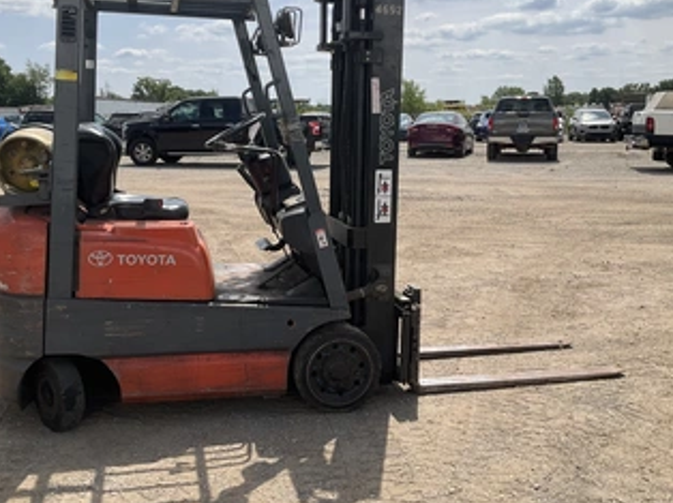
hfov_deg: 50.1
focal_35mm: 37
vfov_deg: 38.6
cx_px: 300
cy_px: 220
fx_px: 719
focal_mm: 3
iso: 25
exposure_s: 1/2538
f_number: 1.8
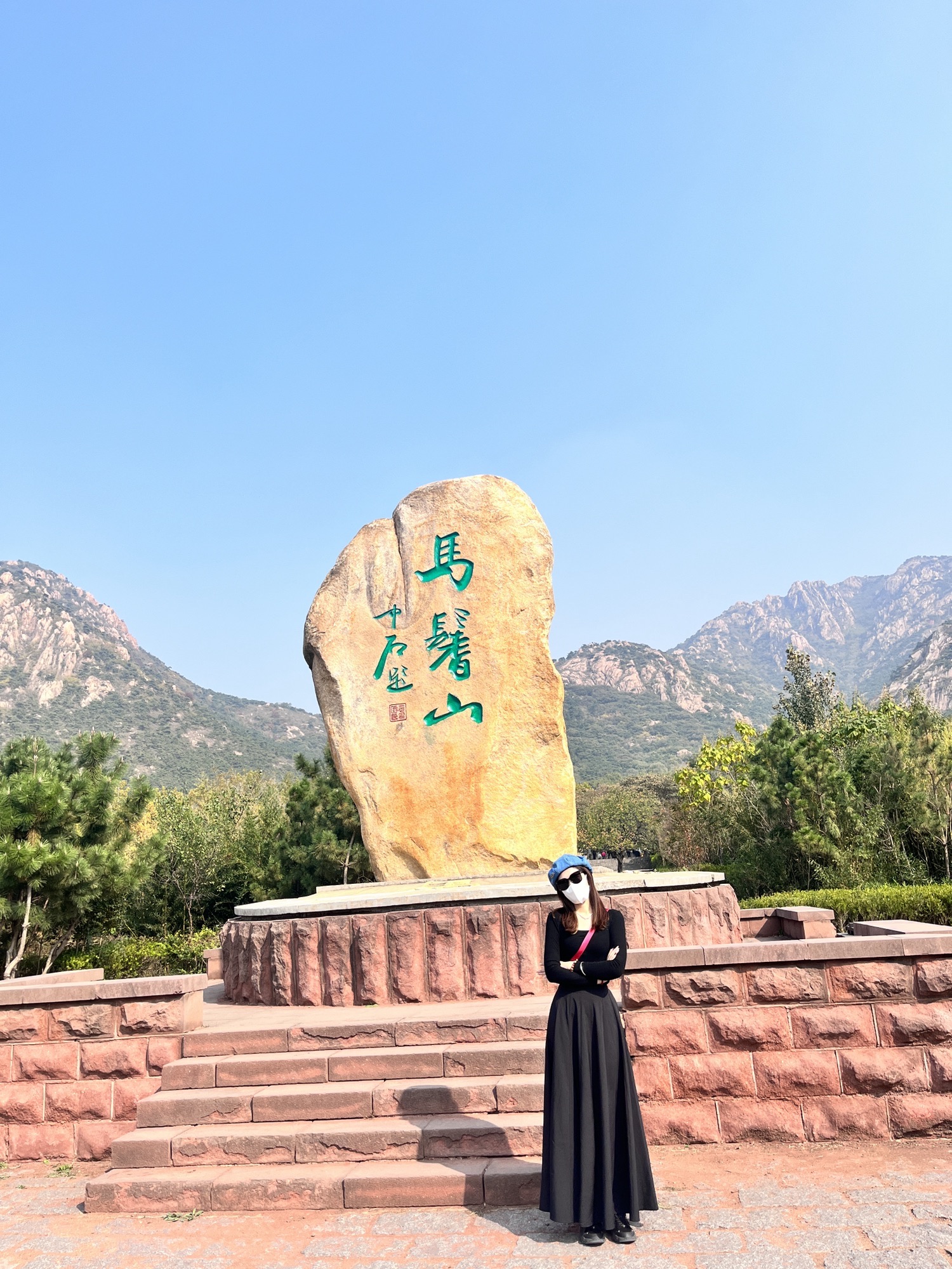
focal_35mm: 26
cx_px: 476
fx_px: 953
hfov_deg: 53.1
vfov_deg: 67.3
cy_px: 634
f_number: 1.6
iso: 50
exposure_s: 1/2825
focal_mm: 5.1
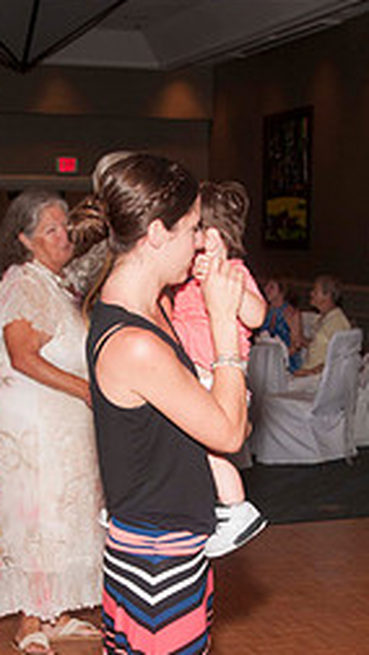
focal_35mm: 73
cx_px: 183
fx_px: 1268
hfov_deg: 16.6
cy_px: 494
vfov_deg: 28.5
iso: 400
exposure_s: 1/60
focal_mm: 26
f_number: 5.6
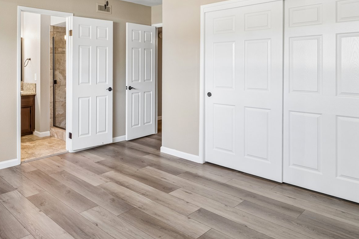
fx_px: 279
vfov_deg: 45.4
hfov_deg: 62.9
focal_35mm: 28
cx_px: 105
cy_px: 72
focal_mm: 16
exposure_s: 1/20
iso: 400
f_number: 8
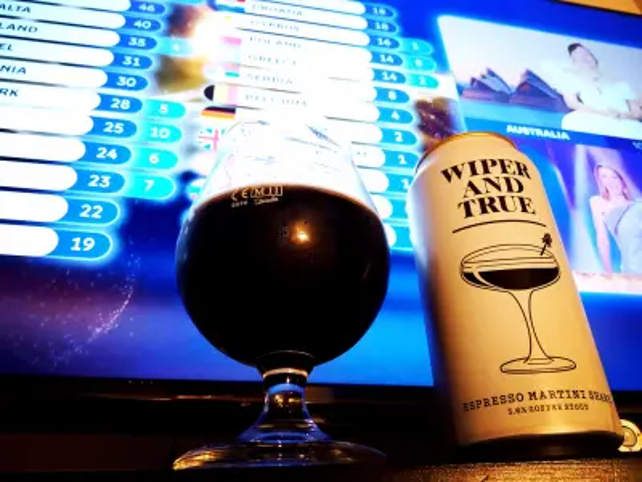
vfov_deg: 49.7
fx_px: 519
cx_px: 321
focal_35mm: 28
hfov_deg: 63.4
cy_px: 241
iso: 839
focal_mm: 3.54
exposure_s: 1/20
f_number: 2
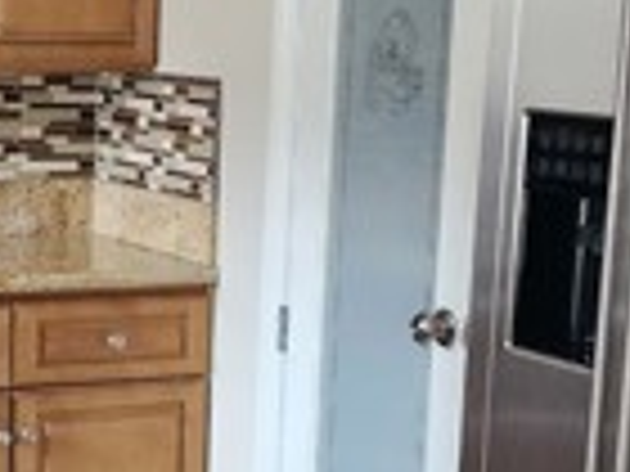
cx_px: 86
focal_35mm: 105
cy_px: 373
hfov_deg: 18.5
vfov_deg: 14.0
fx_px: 1911
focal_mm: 6.4
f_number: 1.8
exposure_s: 1/120
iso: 640
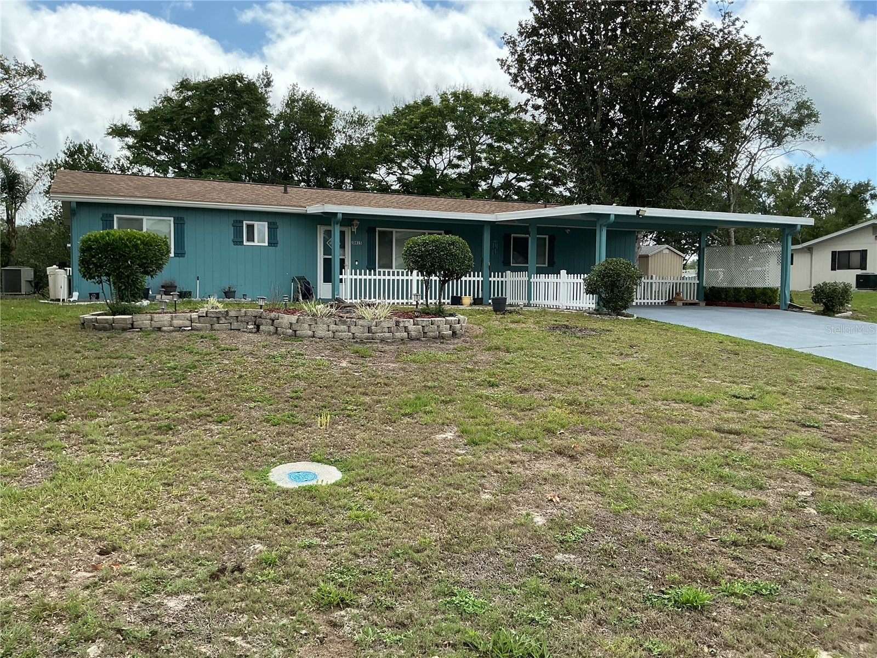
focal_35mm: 29
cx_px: 438
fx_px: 735
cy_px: 329
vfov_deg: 48.2
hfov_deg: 61.7
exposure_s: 1/883
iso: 25
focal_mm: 3
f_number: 1.8
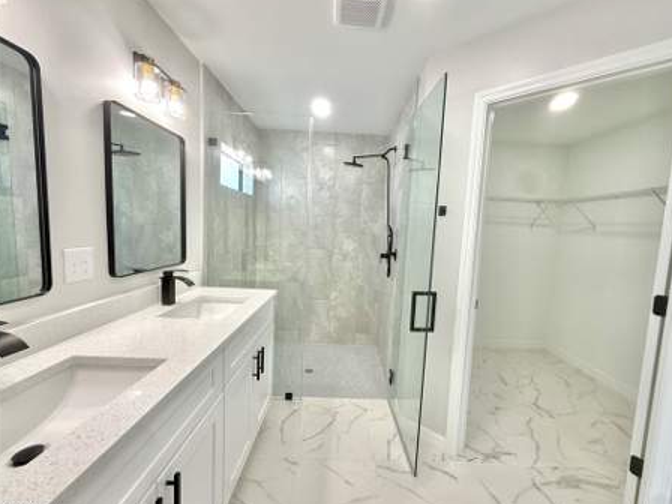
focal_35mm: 15
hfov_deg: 98.1
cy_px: 255
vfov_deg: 81.7
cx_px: 351
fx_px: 291
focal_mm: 2.22
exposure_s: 1/120
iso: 125
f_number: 2.2
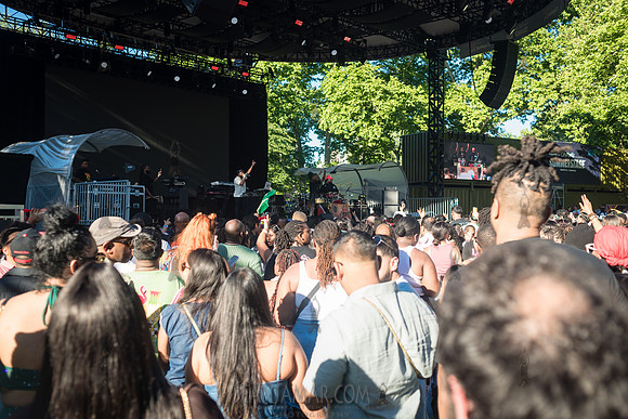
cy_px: 210
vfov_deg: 37.9
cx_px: 314
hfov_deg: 54.4
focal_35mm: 35
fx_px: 611
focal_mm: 35
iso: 250
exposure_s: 1/640
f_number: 3.5
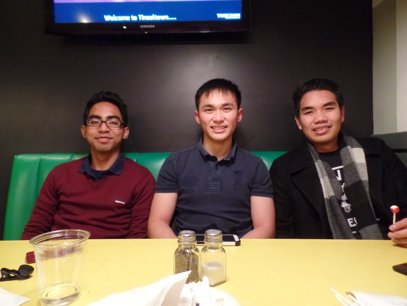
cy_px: 153
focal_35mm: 23
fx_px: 270
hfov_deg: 73.9
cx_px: 204
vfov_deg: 58.9
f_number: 2.8
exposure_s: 1/15
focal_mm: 4.1
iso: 800
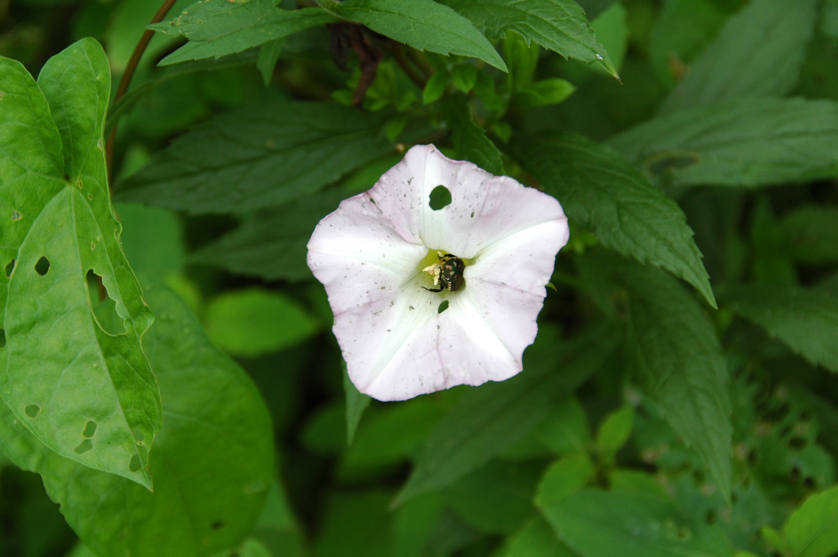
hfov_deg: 12.8
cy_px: 281
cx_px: 418
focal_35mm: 161
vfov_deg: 8.5
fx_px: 3733
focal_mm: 105
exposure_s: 1/250
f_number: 8
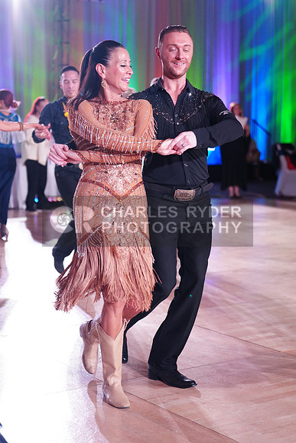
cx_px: 148
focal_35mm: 70
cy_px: 222
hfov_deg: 19.5
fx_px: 863
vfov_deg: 28.8
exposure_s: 1/400
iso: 2000
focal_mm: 70
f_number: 2.8
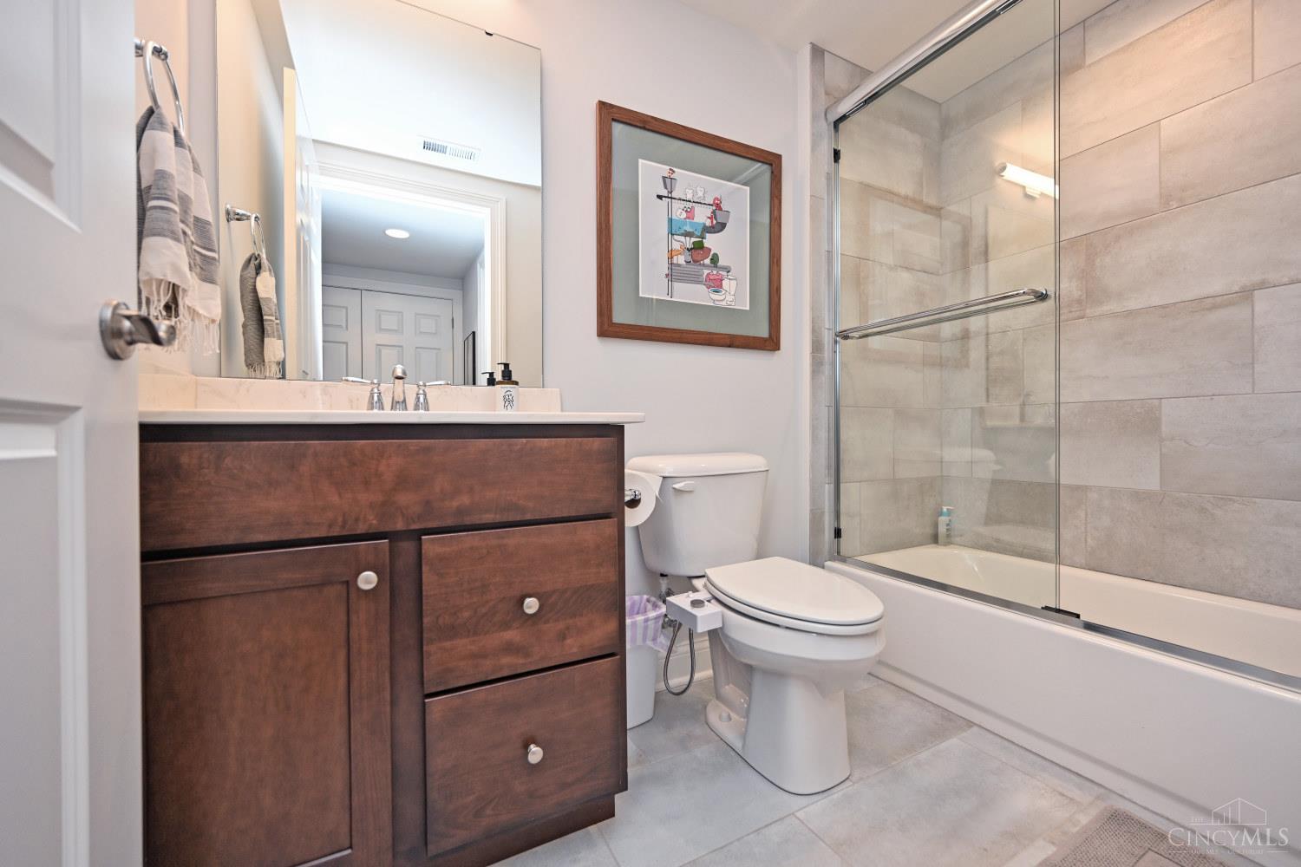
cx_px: 650
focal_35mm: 14
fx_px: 506
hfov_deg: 104.3
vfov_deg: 81.2
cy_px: 434
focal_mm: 14
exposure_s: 1/60
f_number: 4
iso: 320
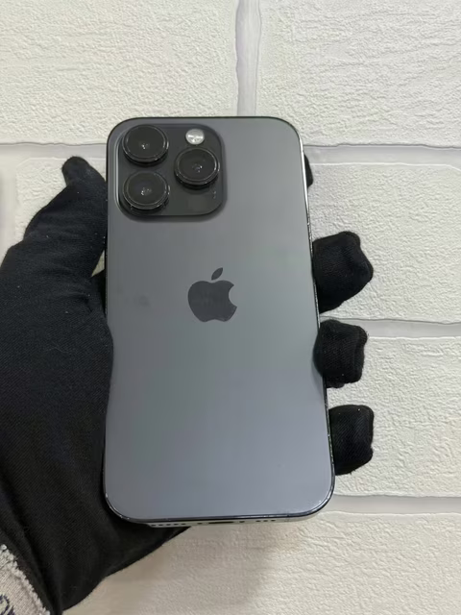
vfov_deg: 39.7
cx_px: 230
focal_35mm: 48
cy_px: 308
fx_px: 852
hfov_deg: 30.3
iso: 100
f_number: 1.78
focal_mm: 6.76
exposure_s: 1/100
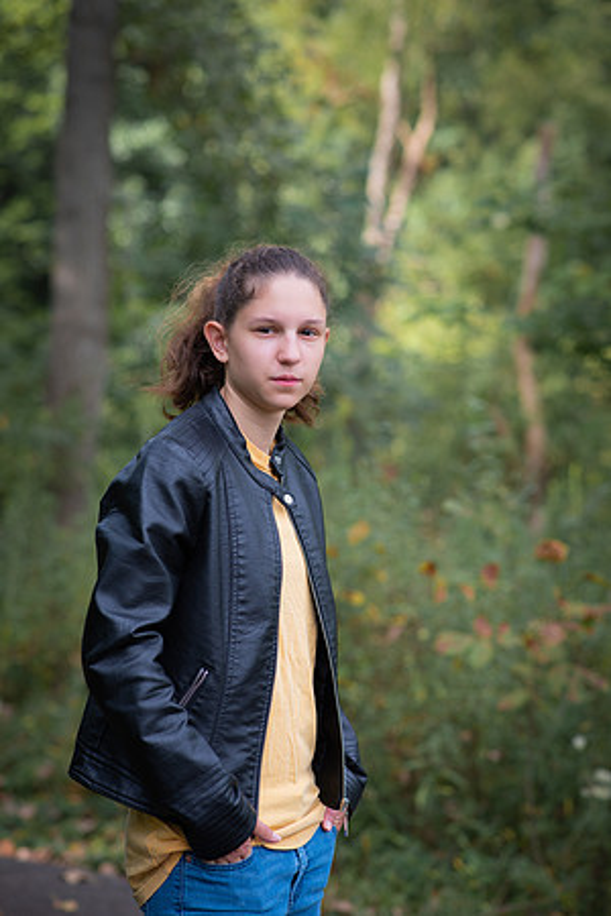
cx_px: 306
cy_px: 458
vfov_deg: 23.9
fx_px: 2164
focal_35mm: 85
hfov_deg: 16.1
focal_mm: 85
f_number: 3.2
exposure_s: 1/320
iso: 100
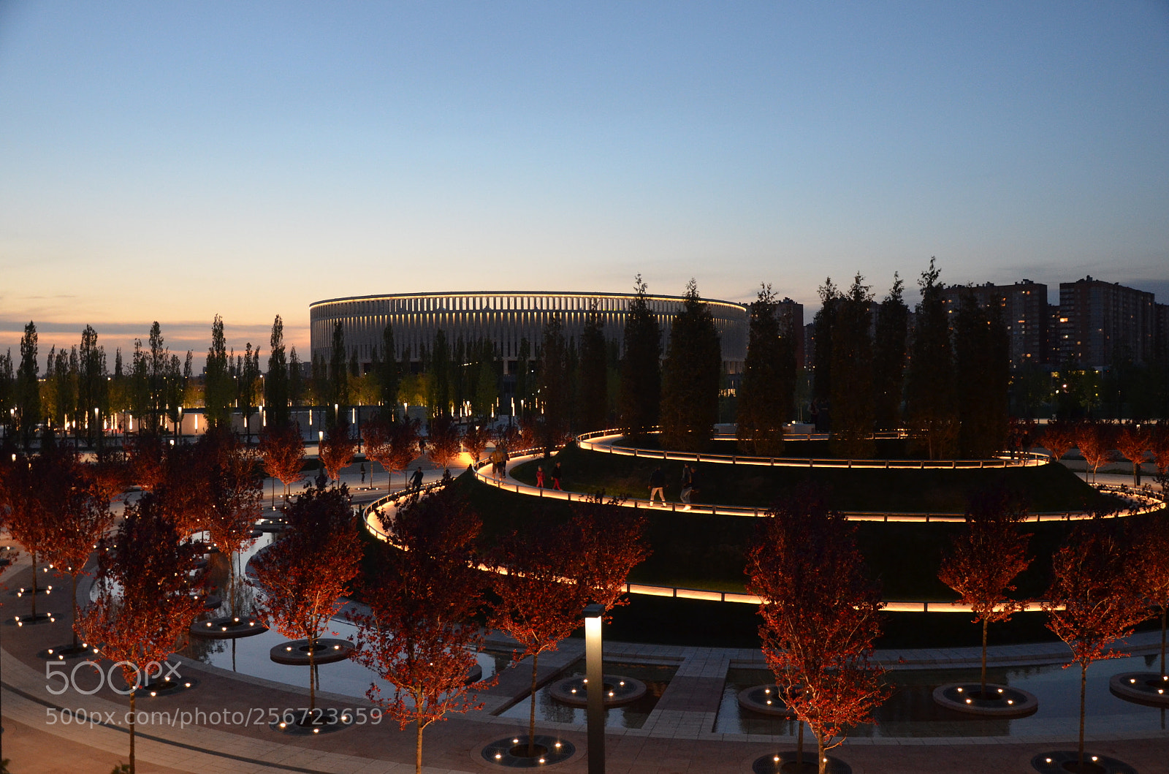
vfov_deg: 39.8
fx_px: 1069
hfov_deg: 57.3
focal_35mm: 33
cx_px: 584
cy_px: 387
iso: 1600
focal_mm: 22
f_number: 3.8
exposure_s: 1/30
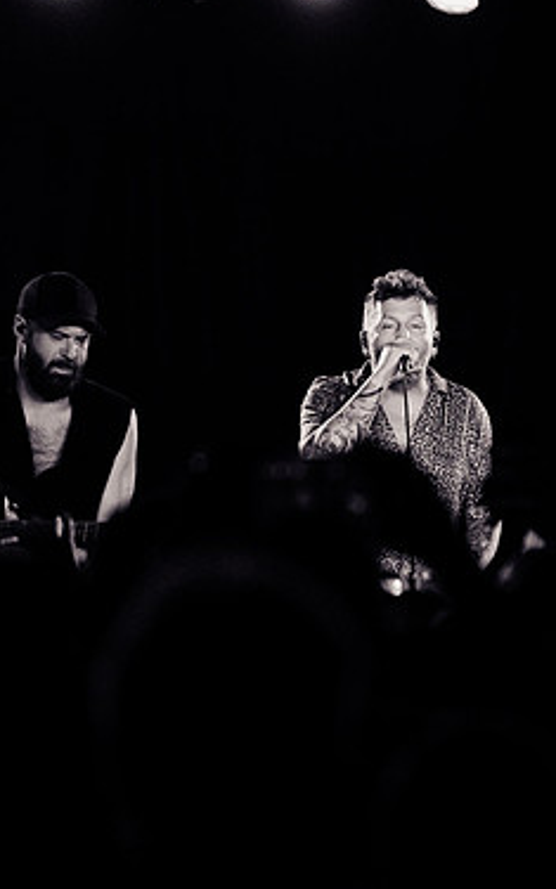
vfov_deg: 7.4
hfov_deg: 4.6
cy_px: 446
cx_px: 452
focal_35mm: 283
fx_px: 6861
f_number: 3.5
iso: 1000
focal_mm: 180
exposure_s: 1/500
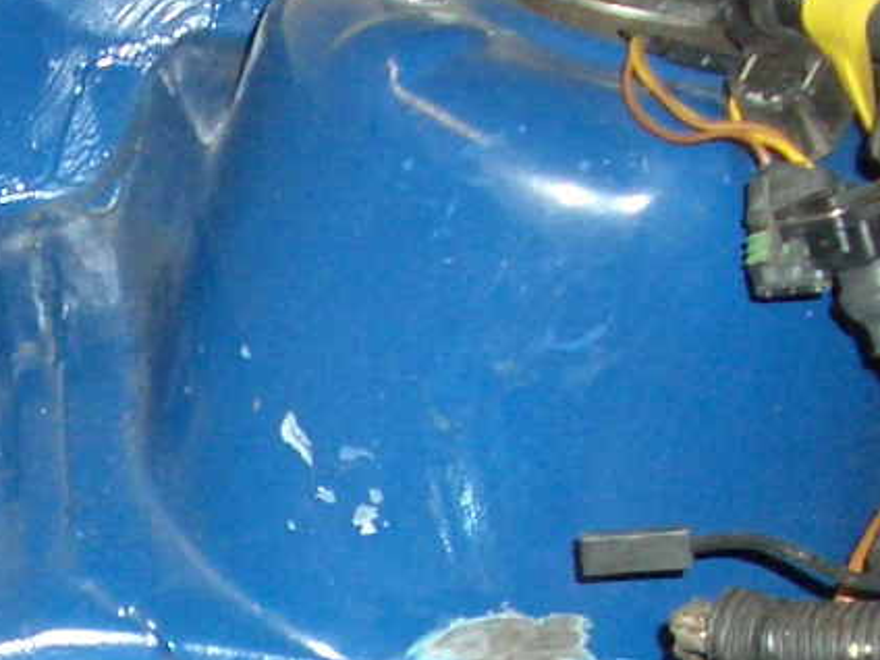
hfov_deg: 14.4
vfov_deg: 10.9
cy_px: 951
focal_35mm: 132
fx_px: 3356
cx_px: -214
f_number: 2.6
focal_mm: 5.8
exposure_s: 1/60
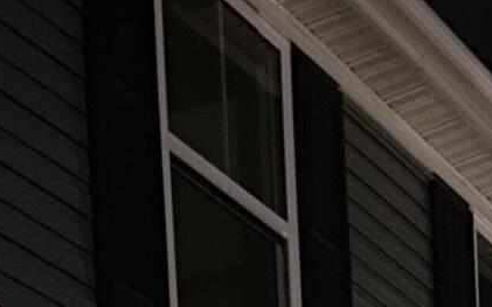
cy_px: 1147
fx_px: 1756
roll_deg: +1.9
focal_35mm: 131
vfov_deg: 7.6
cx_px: 469
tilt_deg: -1.2
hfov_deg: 15.7
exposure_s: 1/10
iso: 500
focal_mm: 4.25
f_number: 1.8
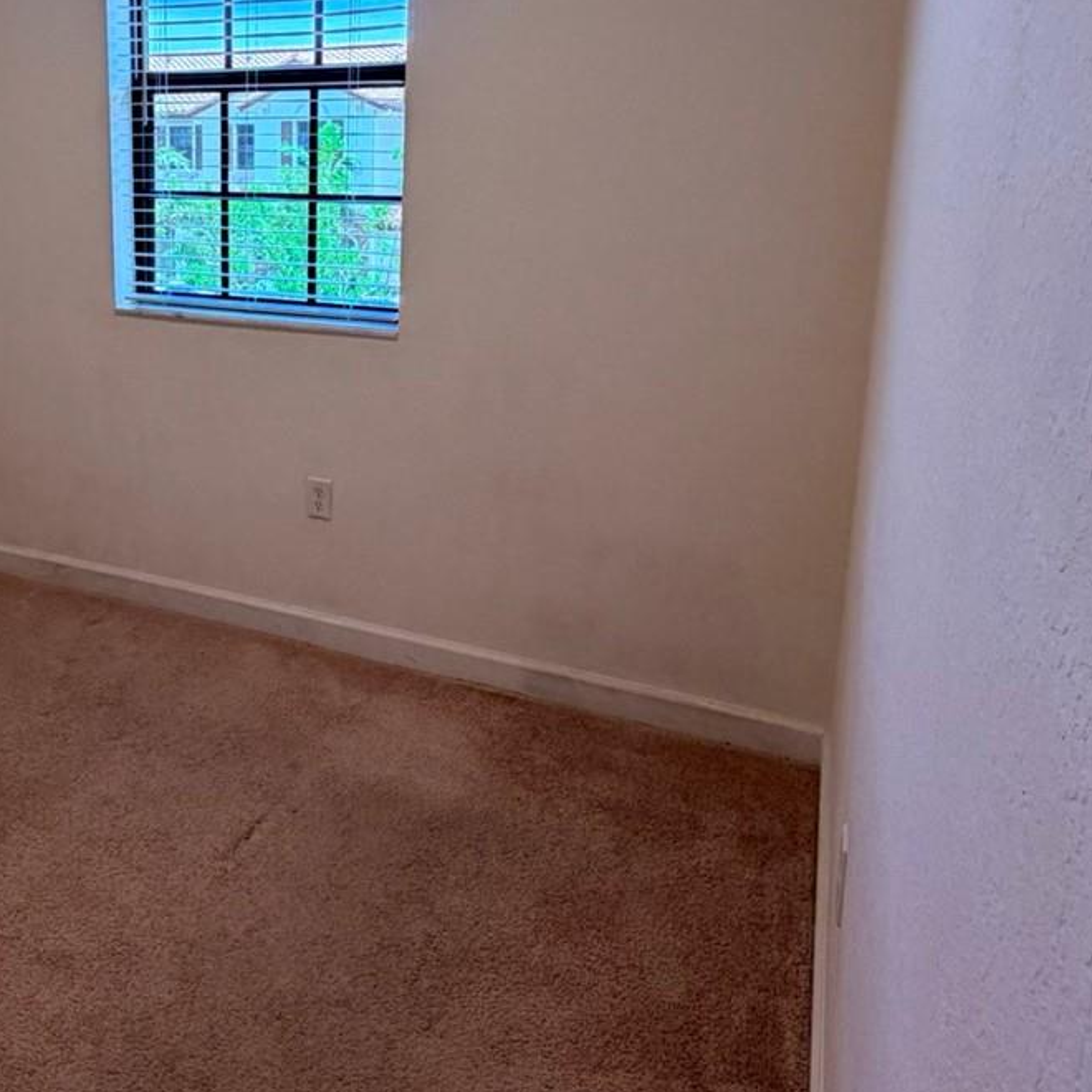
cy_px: 347
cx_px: 255
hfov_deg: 51.4
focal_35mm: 30
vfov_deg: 52.8
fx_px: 1071
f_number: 2.2
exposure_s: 1/120
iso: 200
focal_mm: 2.22
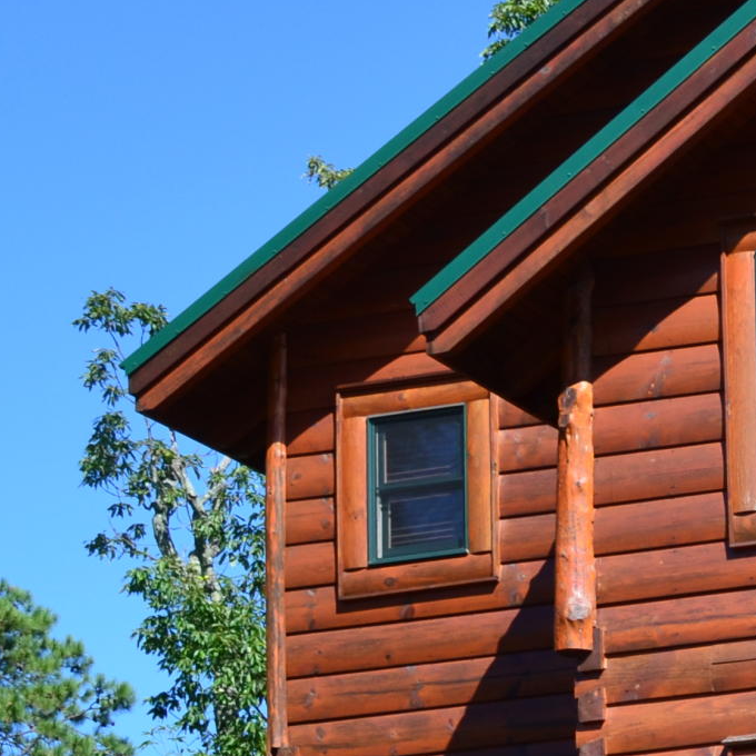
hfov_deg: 10.7
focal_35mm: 146
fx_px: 3607
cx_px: 1604
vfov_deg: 11.8
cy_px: 825
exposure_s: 1/250
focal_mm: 26
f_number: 8
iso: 200
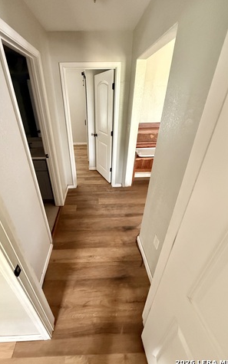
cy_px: 183
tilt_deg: -28.8
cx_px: 98
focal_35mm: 15
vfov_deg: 101.5
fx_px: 149
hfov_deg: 74.4
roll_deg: -0.4
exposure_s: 1/60
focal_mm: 2.22
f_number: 2.2
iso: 800
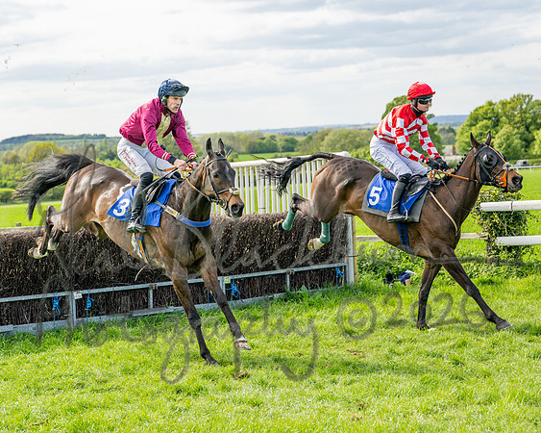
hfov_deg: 21.3
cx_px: 195
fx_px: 1435
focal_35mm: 90
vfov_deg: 17.1
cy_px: 240
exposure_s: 1/2000
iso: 400
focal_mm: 70
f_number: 4
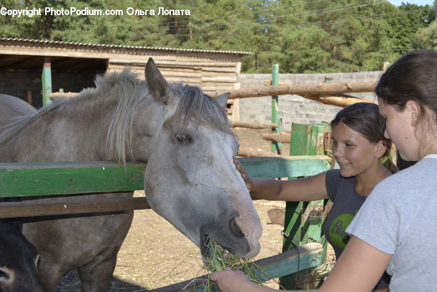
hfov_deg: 43.6
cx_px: 218
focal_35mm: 45
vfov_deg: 29.9
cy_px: 146
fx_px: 546
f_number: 5.6
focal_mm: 30
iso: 100
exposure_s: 1/200
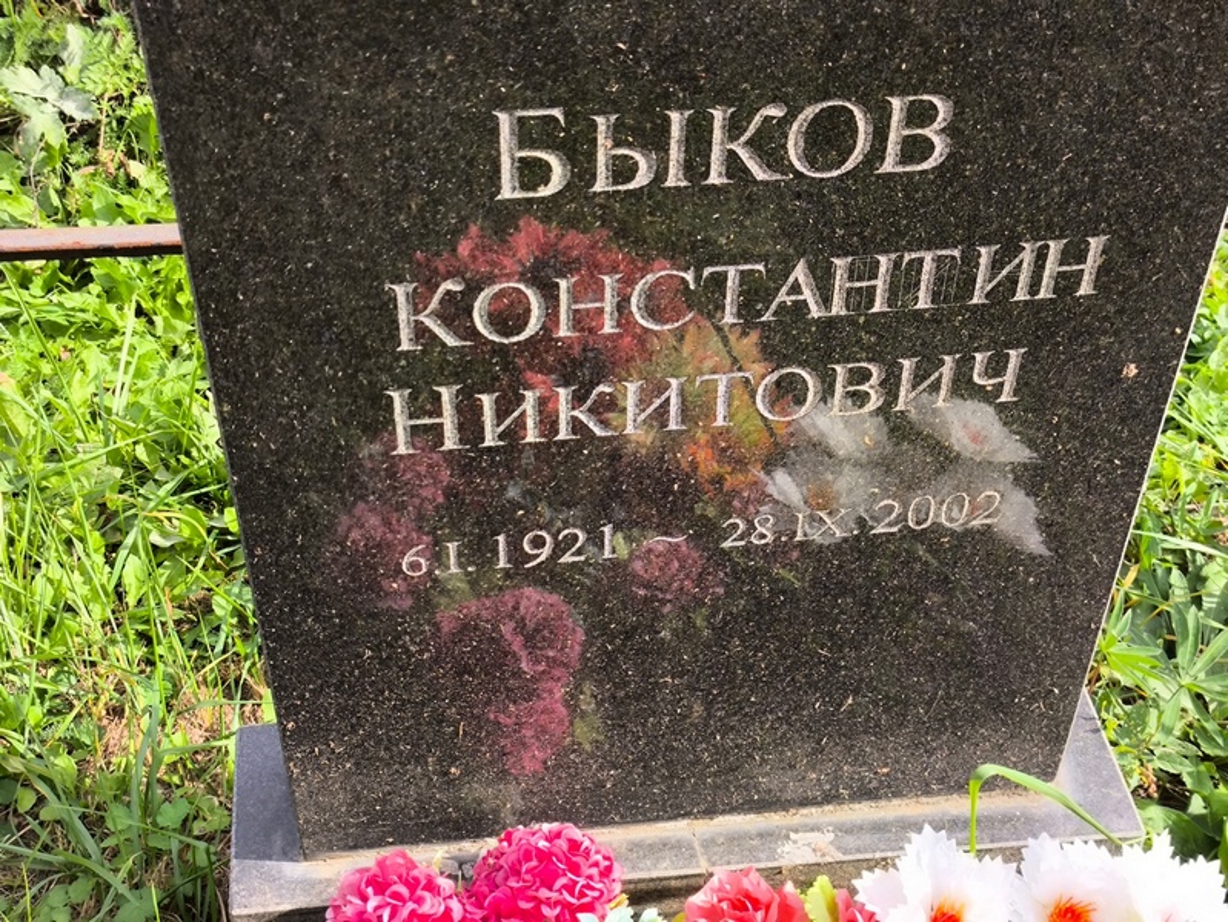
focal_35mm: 50
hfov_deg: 38.2
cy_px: 461
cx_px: 614
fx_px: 1775
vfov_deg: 29.1
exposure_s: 1/579
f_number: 1.7
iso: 50
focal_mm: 4.71
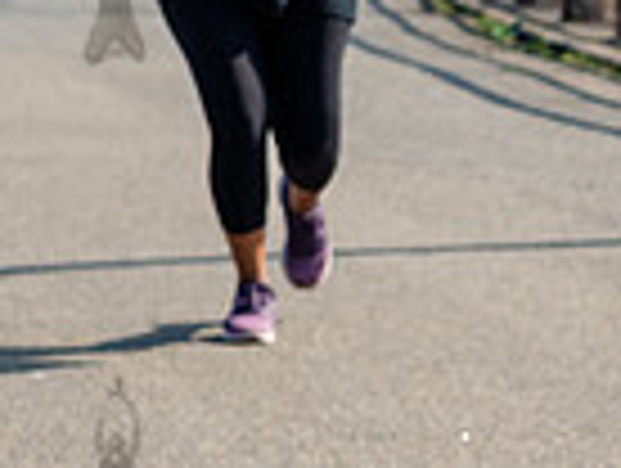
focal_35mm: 293
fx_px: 5265
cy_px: 198
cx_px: 878
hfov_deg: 6.7
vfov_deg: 5.1
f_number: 5
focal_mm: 62
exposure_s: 1/1250
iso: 400
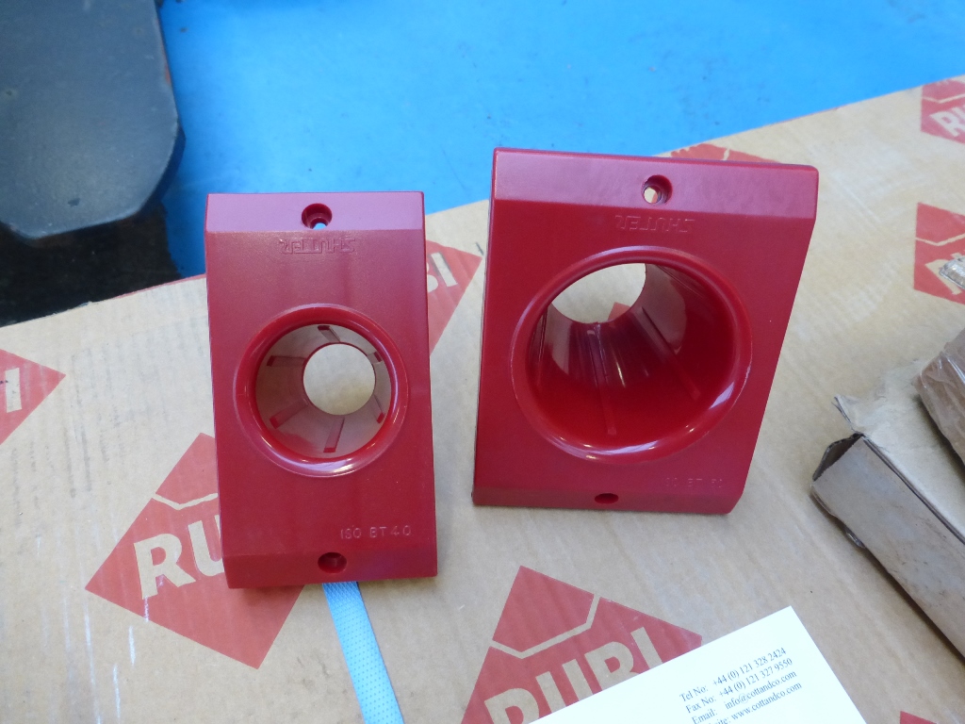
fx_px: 697
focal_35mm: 25
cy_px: 362
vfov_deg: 54.9
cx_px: 482
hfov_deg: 69.4
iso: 320
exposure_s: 1/60
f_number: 3.3
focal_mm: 4.3
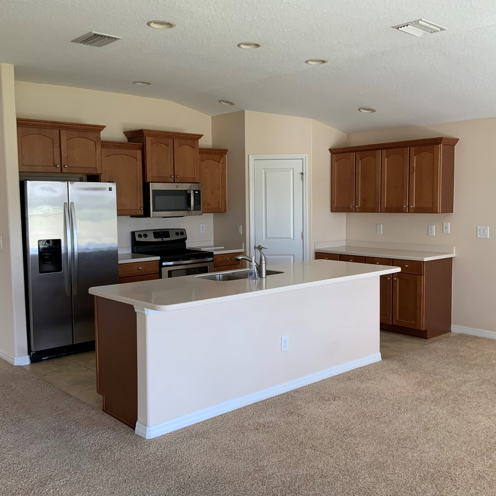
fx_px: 567
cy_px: 248
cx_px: 259
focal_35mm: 35
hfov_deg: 47.2
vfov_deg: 47.2
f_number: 1.8
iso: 40
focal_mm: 3
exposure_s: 1/60
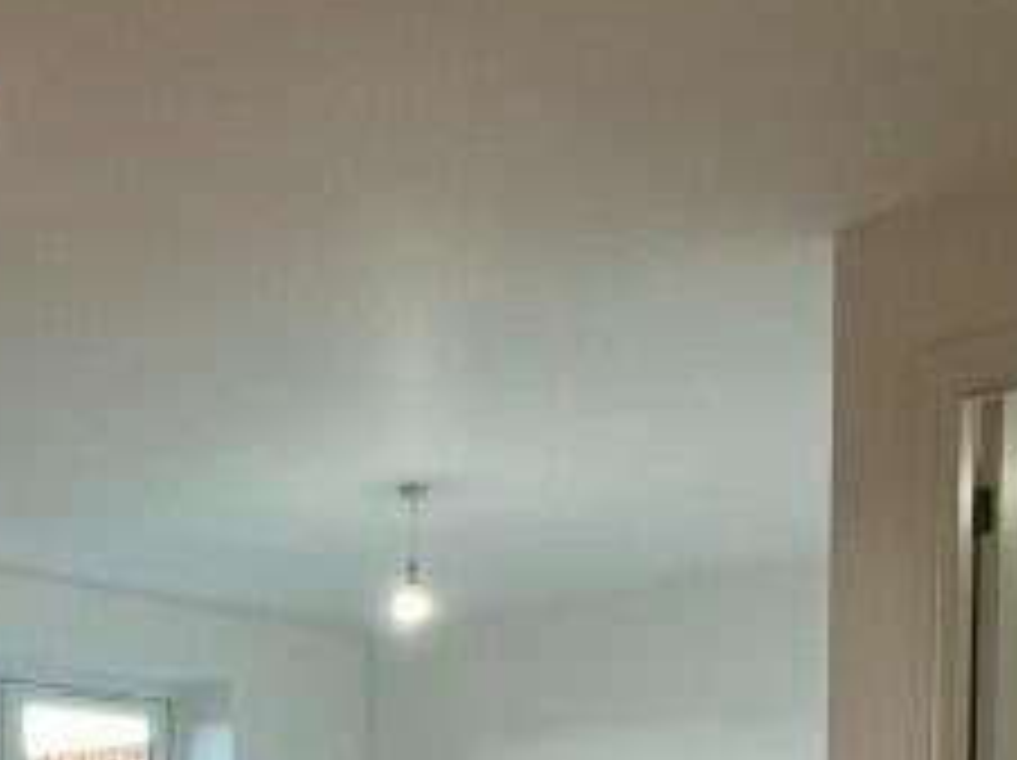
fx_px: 1732
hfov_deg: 31.0
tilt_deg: -3.1
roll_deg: +0.2
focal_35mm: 59
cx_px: 72
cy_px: 1057
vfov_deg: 21.7
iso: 100
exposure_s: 1/100
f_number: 1.8
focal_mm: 1.57
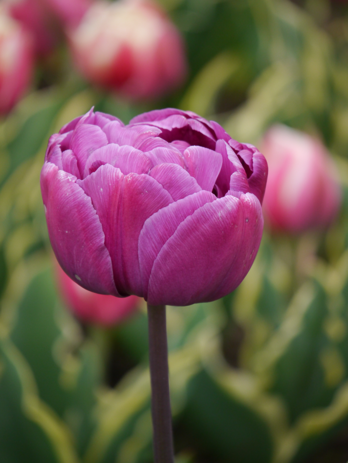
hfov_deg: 5.0
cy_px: 232
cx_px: 174
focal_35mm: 300
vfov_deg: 6.6
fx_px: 4018
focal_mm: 150
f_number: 5.6
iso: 500
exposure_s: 1/320
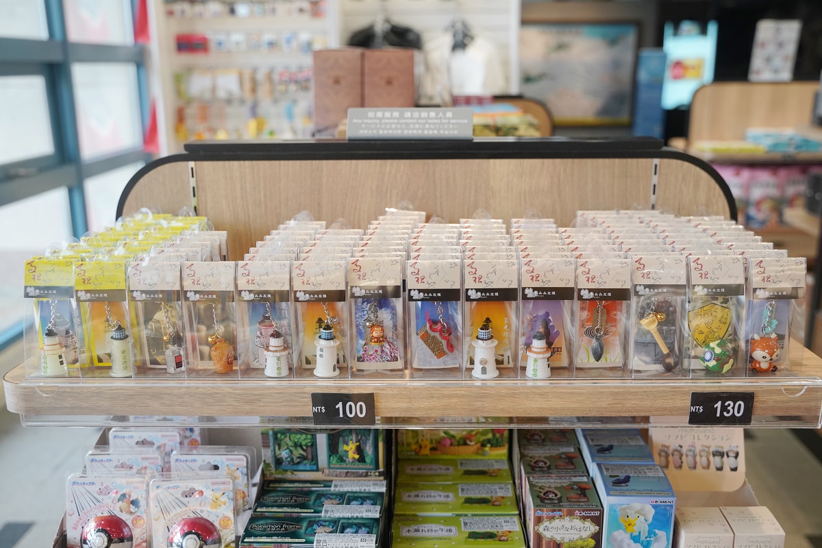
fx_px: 776
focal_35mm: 34
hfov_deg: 55.8
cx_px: 411
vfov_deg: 38.9
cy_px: 274
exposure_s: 1/160
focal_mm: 34
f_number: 4
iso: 1600
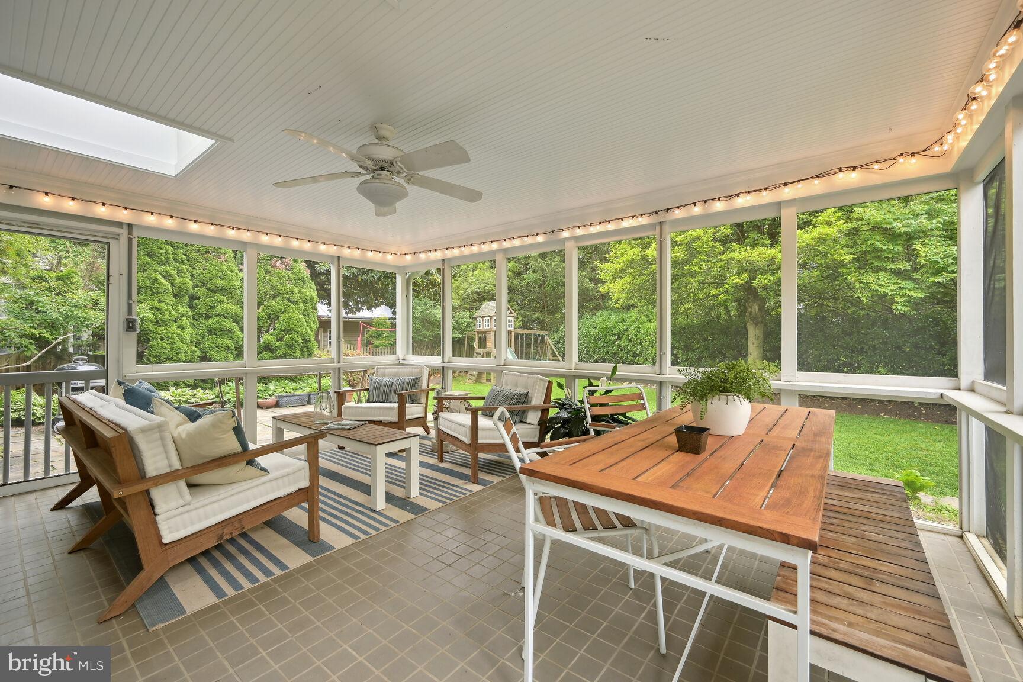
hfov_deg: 104.3
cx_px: 512
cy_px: 341
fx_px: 398
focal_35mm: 14
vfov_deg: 81.2
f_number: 8
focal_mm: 14
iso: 200
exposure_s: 1/25
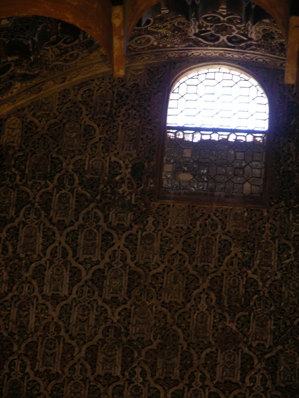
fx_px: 3225
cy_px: 199
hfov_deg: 5.3
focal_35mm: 280
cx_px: 150
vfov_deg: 7.1
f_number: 4.2
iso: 50
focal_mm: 71.2
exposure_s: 1/3.4
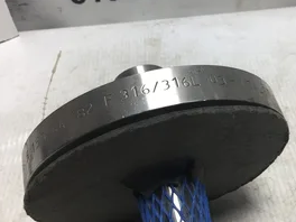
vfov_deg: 30.8
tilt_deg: -40.7
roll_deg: -0.2
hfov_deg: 40.0
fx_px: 402
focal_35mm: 47
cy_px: 90
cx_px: 192
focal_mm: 3.3
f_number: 2.4
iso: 25
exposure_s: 1/120
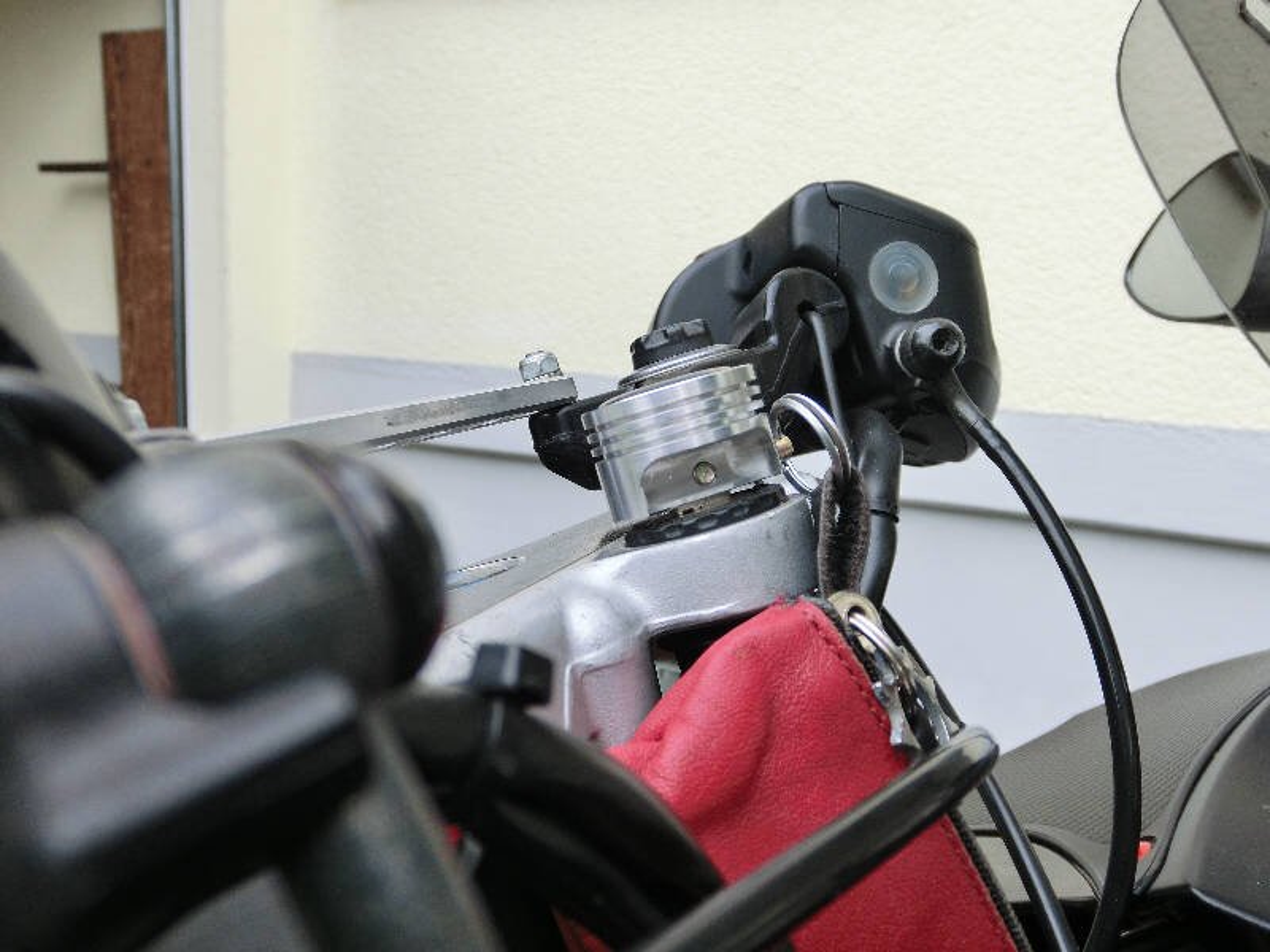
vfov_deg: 49.7
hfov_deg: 63.4
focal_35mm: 28
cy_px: 476
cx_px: 635
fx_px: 1027
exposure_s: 1/80
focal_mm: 5
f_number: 3
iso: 100
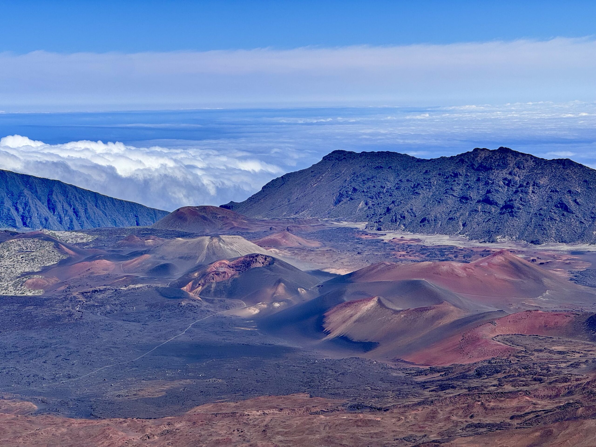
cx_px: 298
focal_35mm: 77
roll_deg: +1.4
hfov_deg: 25.3
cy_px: 224
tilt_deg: -6.0
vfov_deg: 19.1
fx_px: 1326
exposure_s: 1/1325
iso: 25
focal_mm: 9
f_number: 2.8
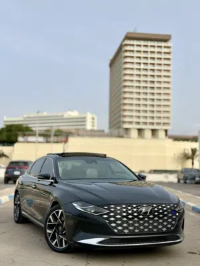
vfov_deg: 39.7
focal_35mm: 48
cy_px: 133
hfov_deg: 30.3
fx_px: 370
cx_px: 100
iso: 80
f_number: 1.78
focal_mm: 6.76
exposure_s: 1/3891
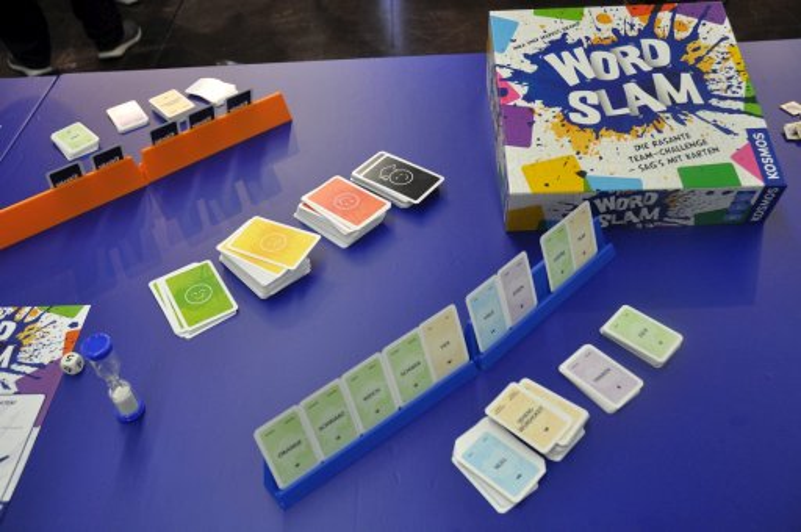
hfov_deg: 53.2
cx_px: 400
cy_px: 266
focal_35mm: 36
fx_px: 800
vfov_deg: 36.8
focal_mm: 24
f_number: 4
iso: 720
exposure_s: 1/60
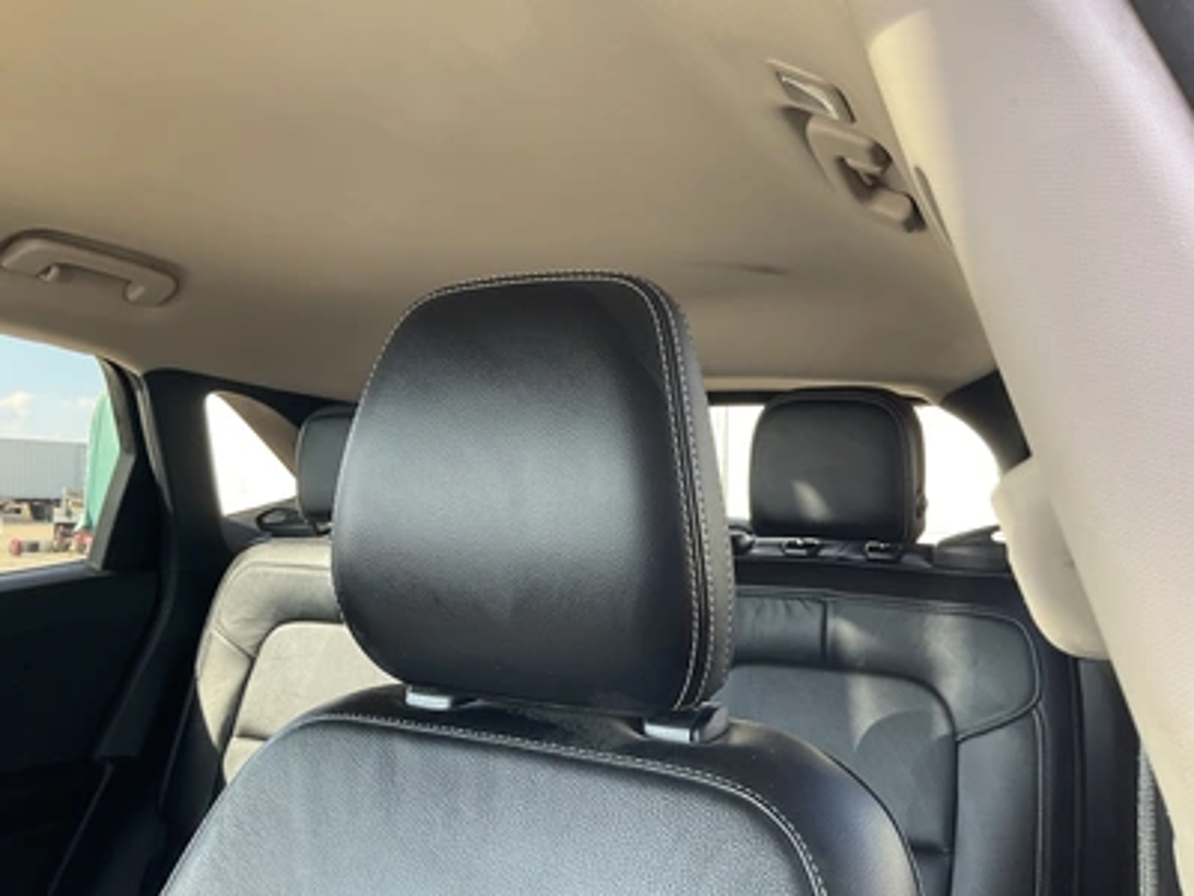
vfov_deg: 48.2
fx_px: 1000
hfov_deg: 61.7
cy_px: 448
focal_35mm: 29
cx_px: 597
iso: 50
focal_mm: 3
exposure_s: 1/122
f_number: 1.8
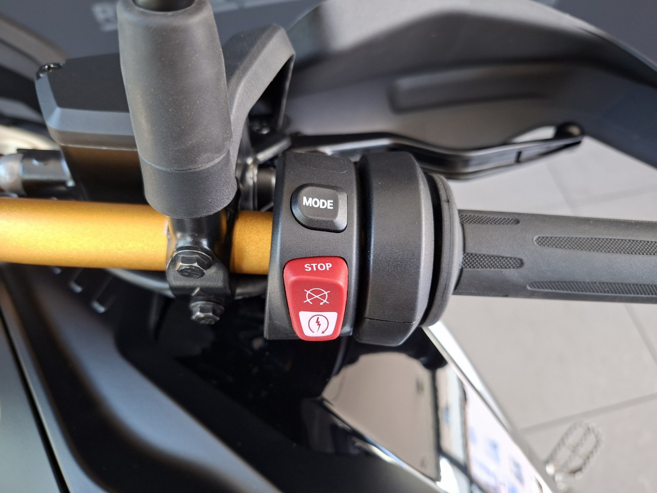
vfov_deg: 58.9
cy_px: 246
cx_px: 328
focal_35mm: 23
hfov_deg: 73.9
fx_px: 437
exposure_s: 1/60
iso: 250
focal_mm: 5.54
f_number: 1.8
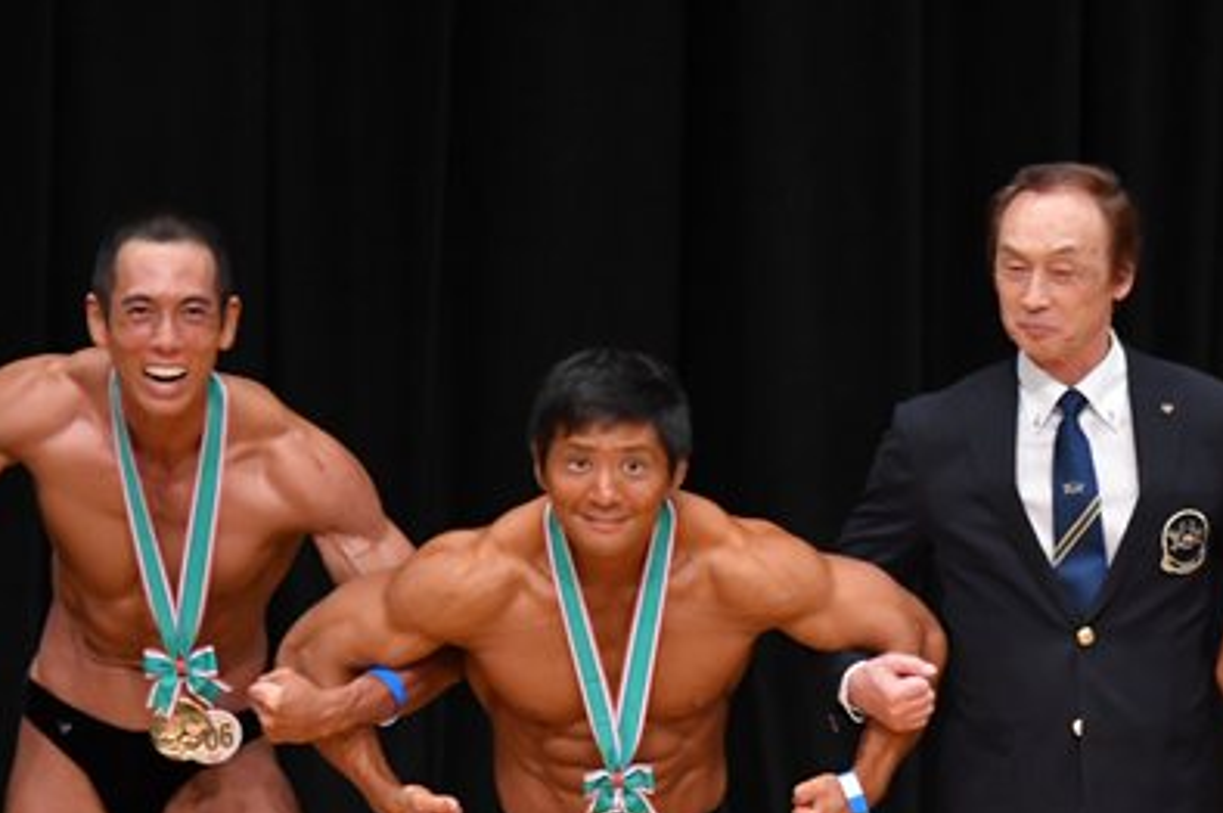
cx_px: 1175
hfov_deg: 3.9
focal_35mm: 531
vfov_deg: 2.6
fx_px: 18024
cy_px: 689
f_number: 5.6
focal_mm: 180
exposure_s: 1/400
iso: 3200
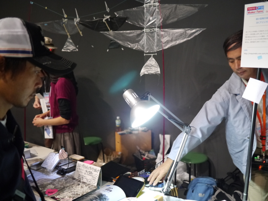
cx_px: 134
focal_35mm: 40
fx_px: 310
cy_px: 100
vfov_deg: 36.0
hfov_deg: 46.8
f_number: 1.7
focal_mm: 20
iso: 1600
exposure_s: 1/100
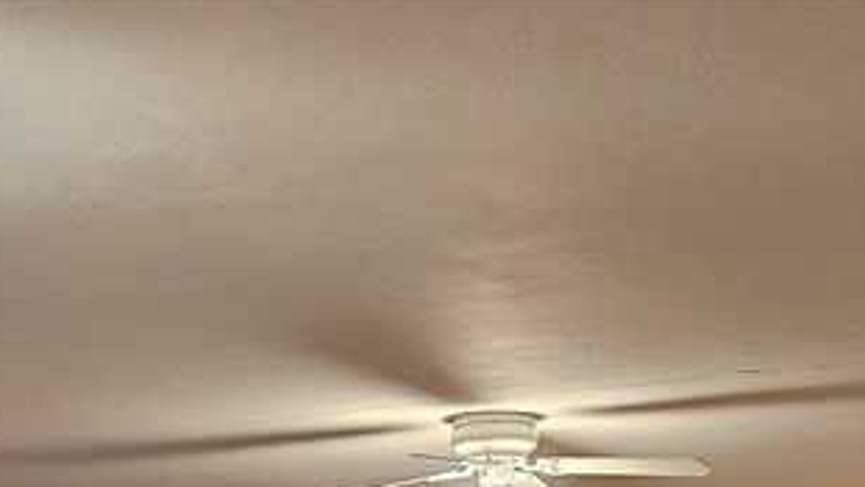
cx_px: 515
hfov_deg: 24.7
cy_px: 1055
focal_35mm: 86
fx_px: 1973
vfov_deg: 12.1
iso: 500
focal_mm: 5
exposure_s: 1/40
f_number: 1.8
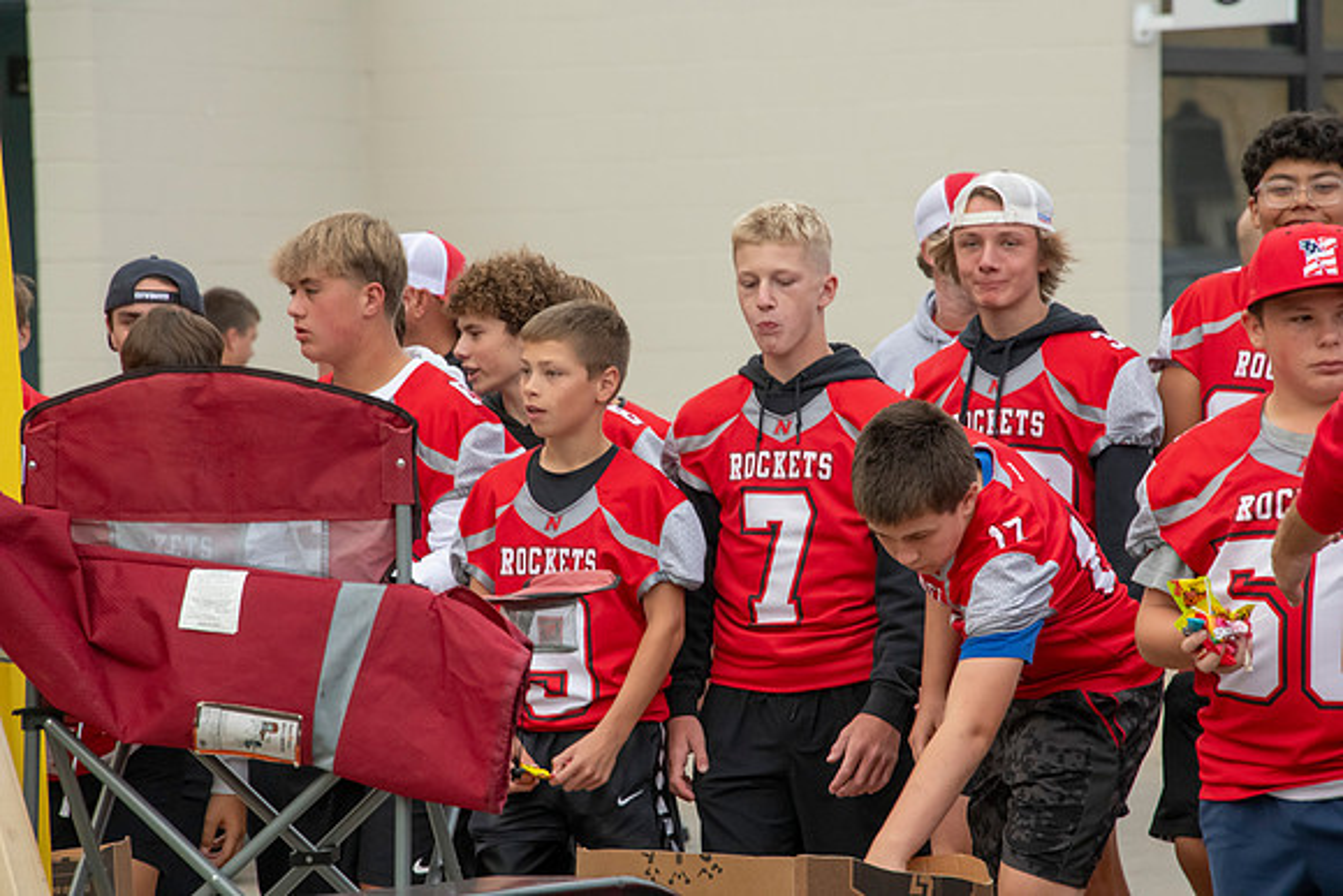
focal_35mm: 300
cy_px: 448
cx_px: 672
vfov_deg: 4.6
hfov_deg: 6.9
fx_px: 11194
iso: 3200
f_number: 11
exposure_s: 1/400
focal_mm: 300
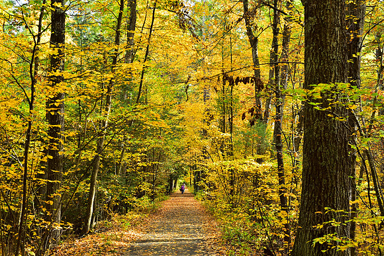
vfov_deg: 27.0
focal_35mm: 50
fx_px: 533
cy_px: 128
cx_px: 192
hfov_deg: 39.6
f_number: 5.6
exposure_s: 1/50
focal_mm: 50
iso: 100
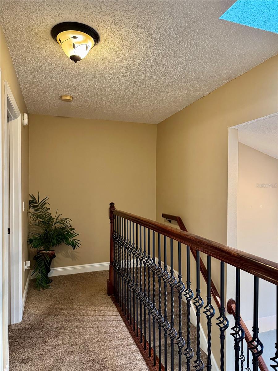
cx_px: 139
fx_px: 257
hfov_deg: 56.8
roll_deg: +0.0
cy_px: 186
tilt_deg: -0.3
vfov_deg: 71.6
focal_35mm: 24
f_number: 1.78
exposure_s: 1/60
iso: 640
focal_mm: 6.76
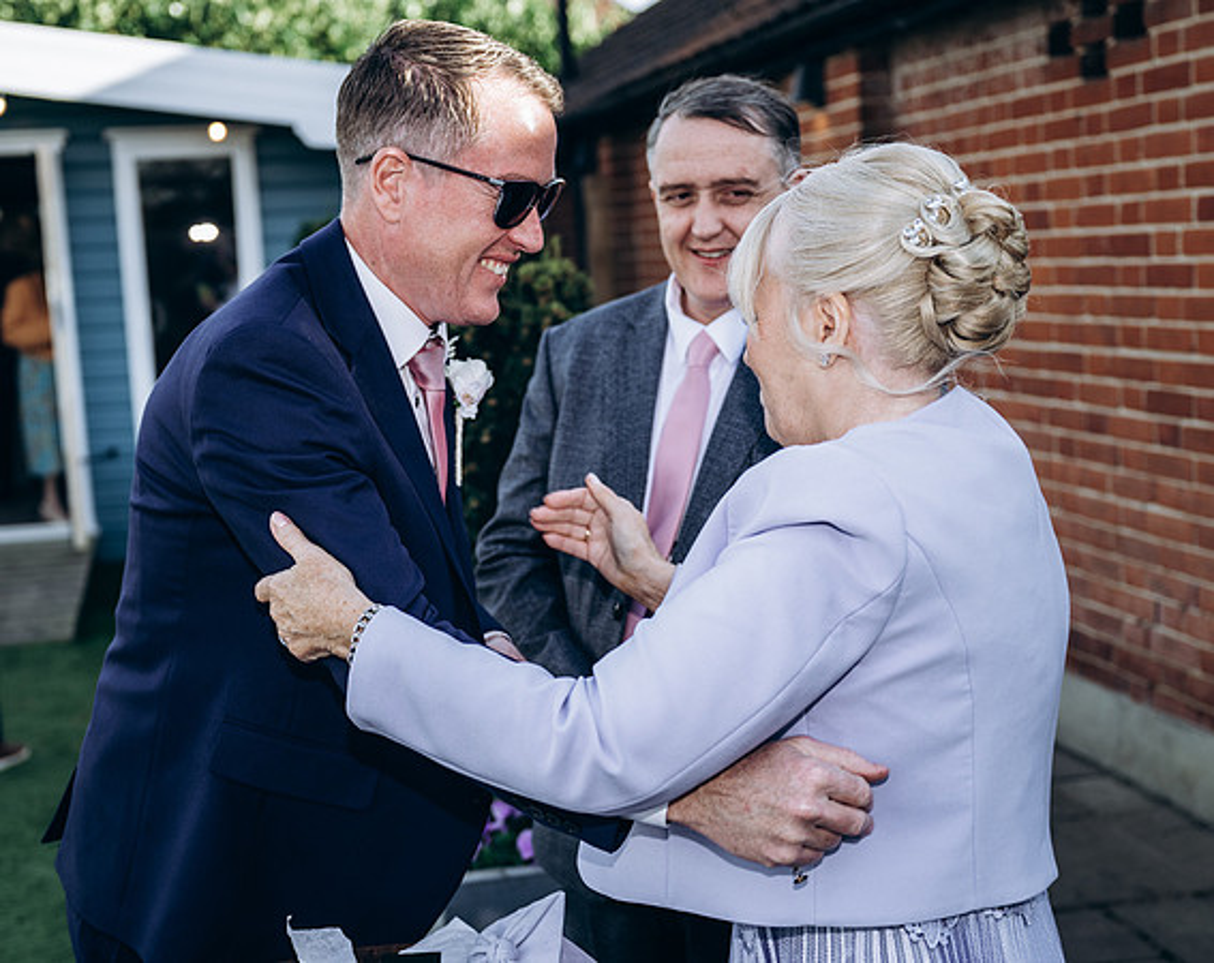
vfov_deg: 29.3
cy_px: 560
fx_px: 1841
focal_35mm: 51
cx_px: 502
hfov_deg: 36.4
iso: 125
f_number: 2.8
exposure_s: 1/400
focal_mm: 39
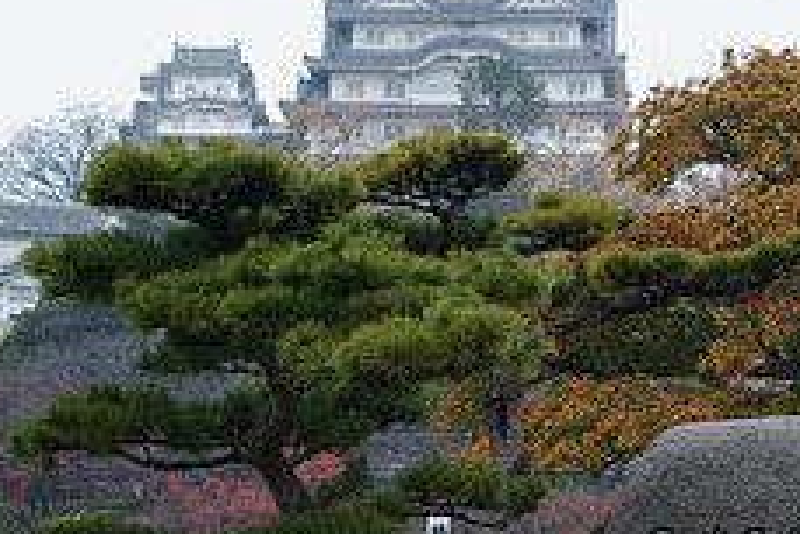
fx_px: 3380
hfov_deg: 13.4
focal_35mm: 152
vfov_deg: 9.0
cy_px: 319
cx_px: 727
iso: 200
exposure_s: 1/500
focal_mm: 45
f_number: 2.8
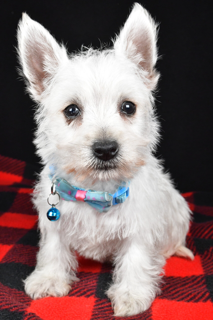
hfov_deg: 31.9
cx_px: 106
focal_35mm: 42
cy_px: 160
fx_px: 373
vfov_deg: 46.4
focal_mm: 28
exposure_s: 1/500
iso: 3200
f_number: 11
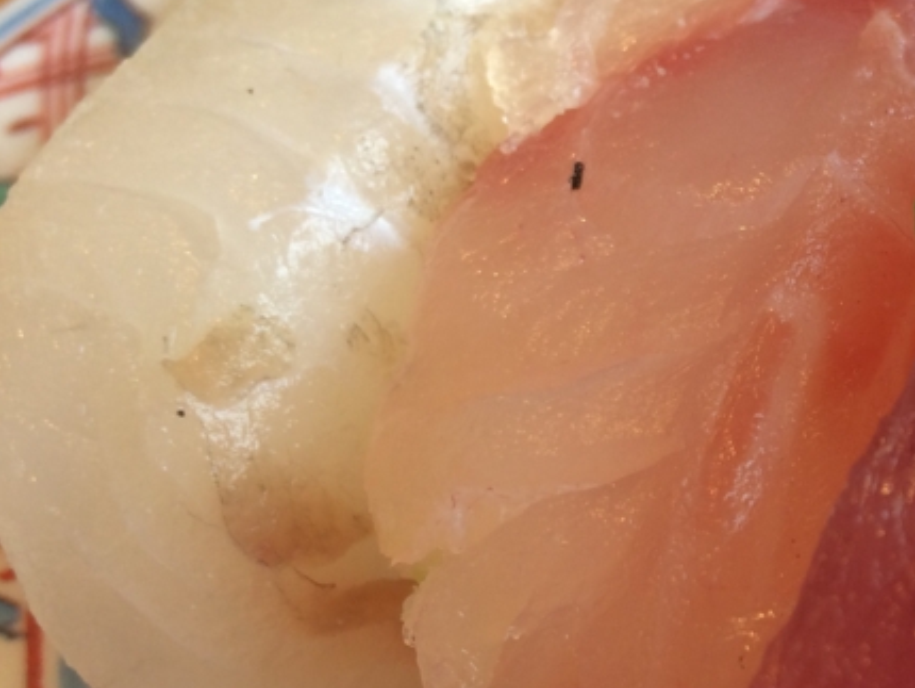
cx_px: 1087
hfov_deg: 25.4
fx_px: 1825
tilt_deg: -47.4
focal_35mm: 69
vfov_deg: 21.2
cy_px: 477
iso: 50
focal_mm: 4.15
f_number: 2.2
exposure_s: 1/120
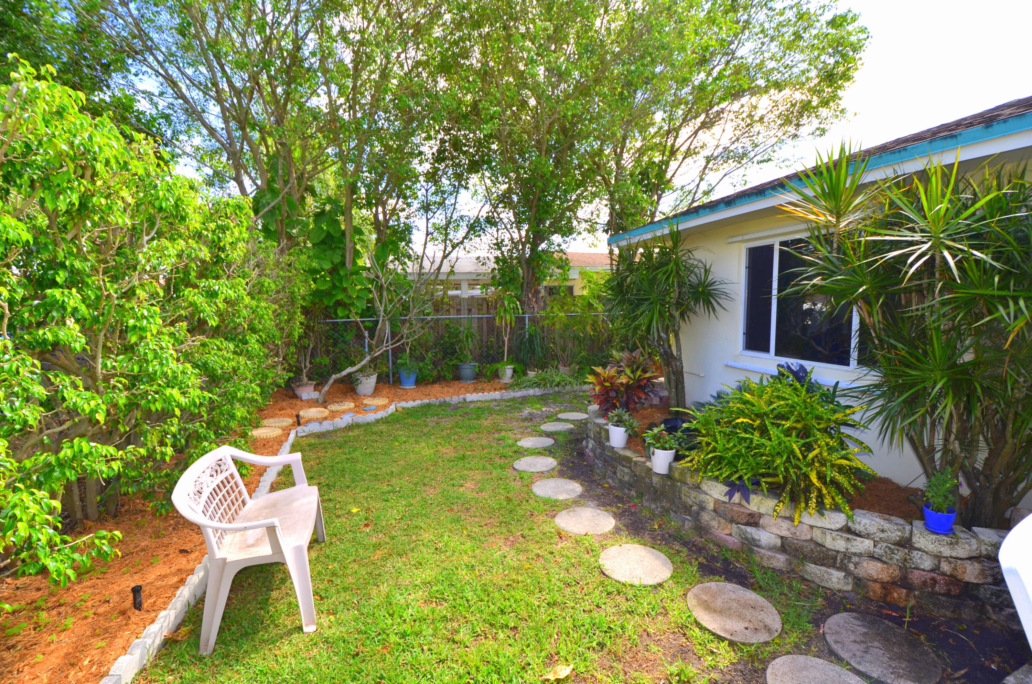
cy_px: 342
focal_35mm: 15
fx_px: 429
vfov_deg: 77.1
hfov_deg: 100.5
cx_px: 516
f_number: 5
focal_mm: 10
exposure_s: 1/250
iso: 100
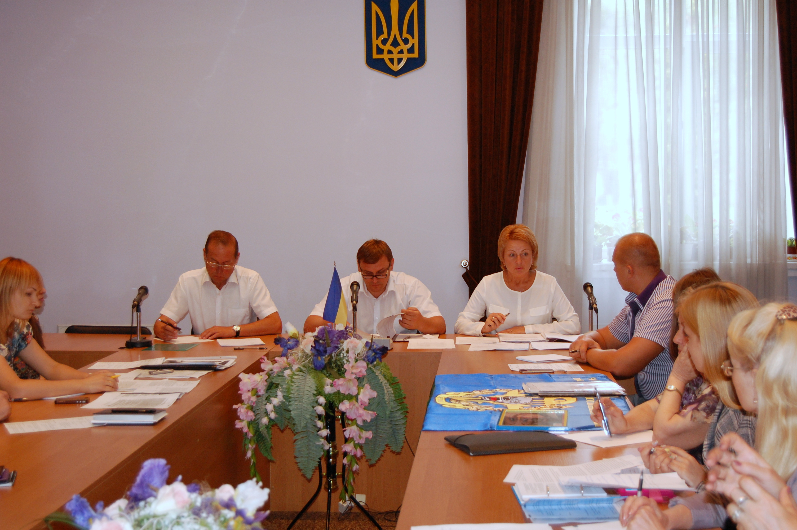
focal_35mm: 57
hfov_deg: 35.1
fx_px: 1261
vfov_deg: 23.7
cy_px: 265
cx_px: 398
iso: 800
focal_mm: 38
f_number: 4.8
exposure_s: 1/60
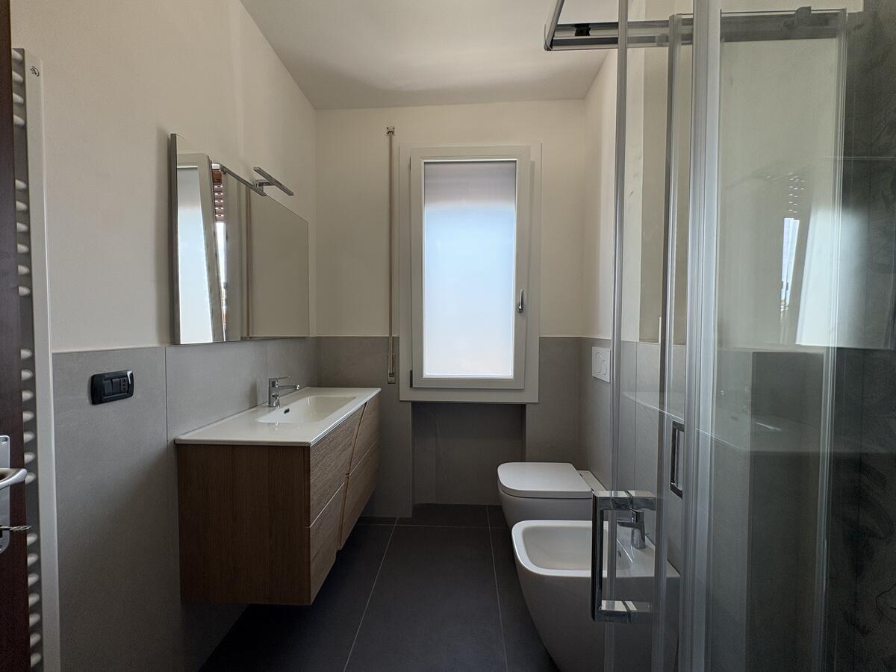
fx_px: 362
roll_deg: +0.2
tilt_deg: -0.8
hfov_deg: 102.1
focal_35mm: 14
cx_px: 448
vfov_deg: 85.7
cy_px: 336
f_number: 2.2
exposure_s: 1/130
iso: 64
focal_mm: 2.22
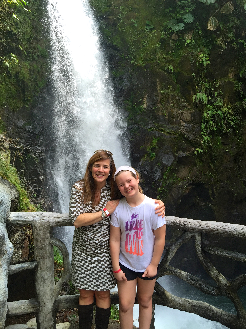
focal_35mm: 29
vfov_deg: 61.7
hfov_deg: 48.2
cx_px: 123
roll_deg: -0.7
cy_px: 164
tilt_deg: -3.2
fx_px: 275
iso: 32
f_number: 2.2
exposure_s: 1/534
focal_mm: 4.15
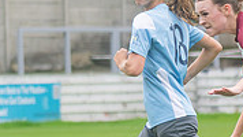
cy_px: 109
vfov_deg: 1.2
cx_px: -49
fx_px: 6783
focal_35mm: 1053
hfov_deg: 2.1
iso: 560
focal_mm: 120
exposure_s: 1/1600
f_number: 2.8
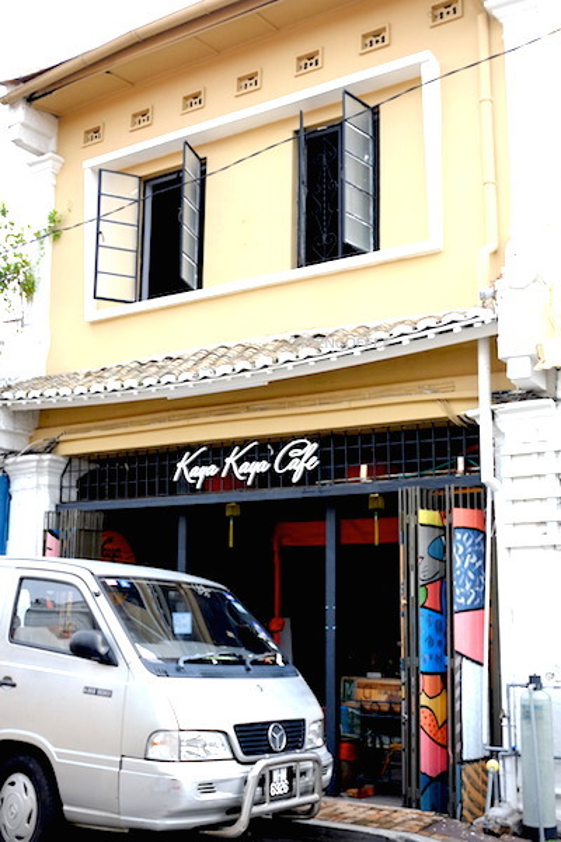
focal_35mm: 41
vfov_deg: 47.4
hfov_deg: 32.6
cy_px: 421
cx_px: 280
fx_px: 958
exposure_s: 1/4000
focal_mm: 27
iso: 2000
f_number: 3.6
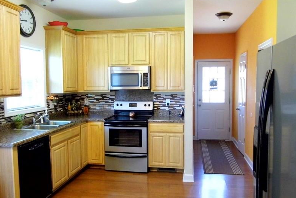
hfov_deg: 60.3
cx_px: 145
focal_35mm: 31
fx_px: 255
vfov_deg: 42.3
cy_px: 103
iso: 400
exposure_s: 1/24
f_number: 3.2
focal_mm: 5.17
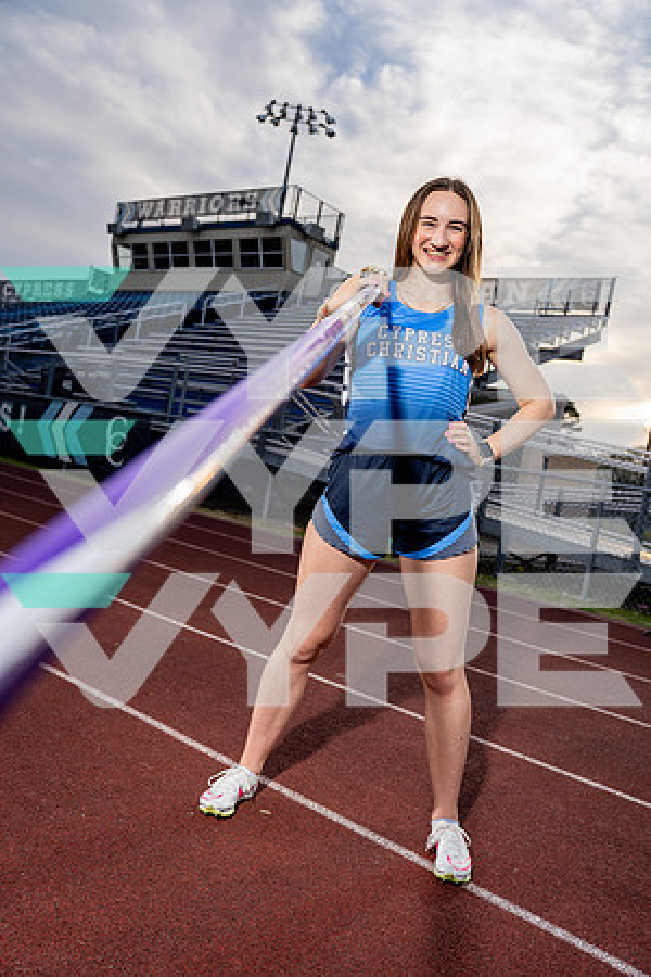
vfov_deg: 58.7
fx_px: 868
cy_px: 488
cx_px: 326
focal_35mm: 32
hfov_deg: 41.1
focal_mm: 32
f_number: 4
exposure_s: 1/250
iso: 100
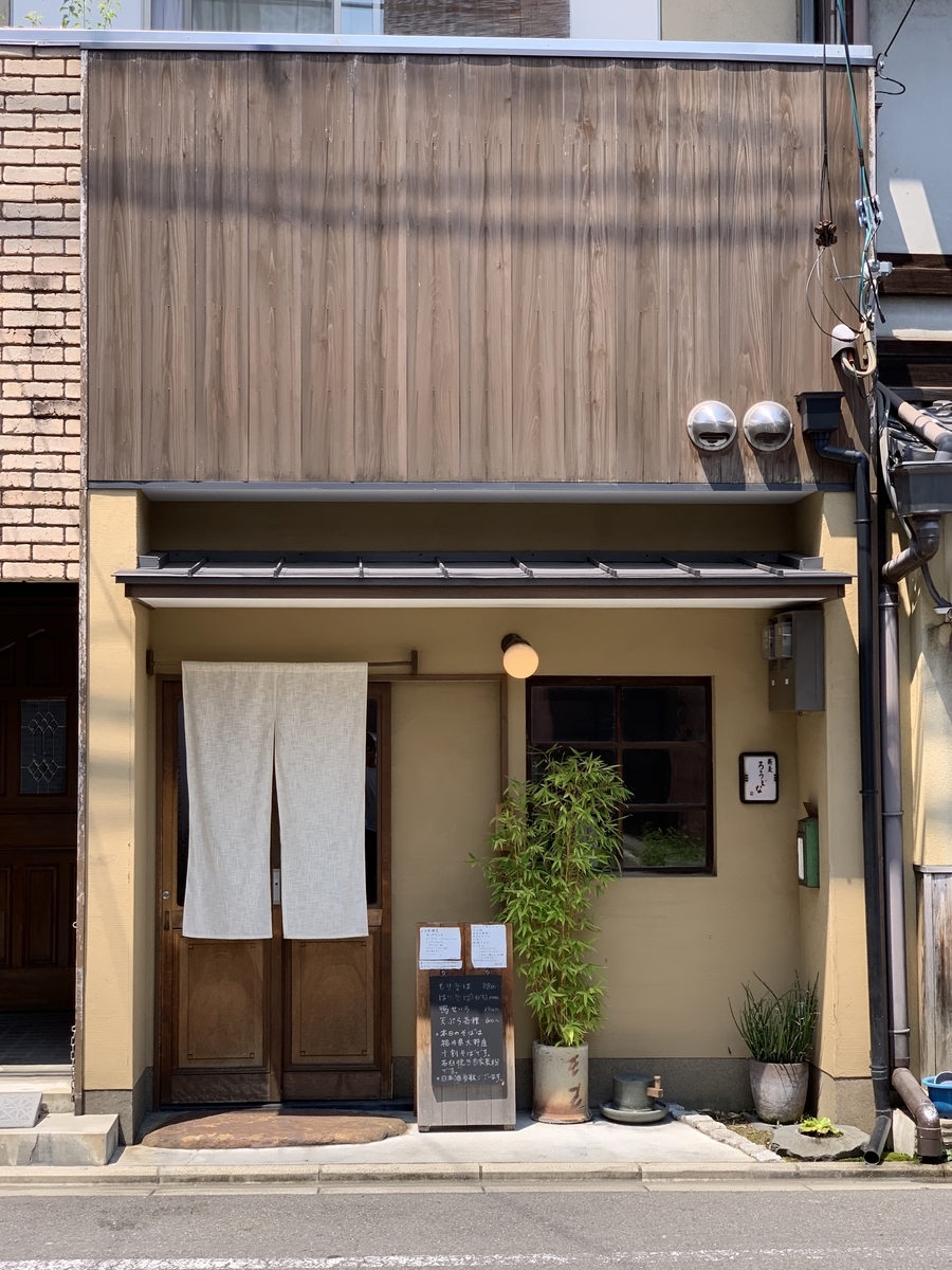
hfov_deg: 28.0
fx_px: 1907
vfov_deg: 36.8
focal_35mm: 52
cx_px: 476
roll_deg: +2.4
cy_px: 635
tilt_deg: +5.2
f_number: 2.4
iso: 16
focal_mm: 6
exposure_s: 1/324
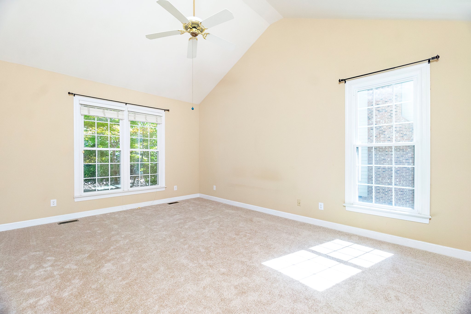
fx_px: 196
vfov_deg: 77.3
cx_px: 236
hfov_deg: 100.4
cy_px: 157
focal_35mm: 15
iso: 400
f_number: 6.3
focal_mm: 10
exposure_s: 1/80
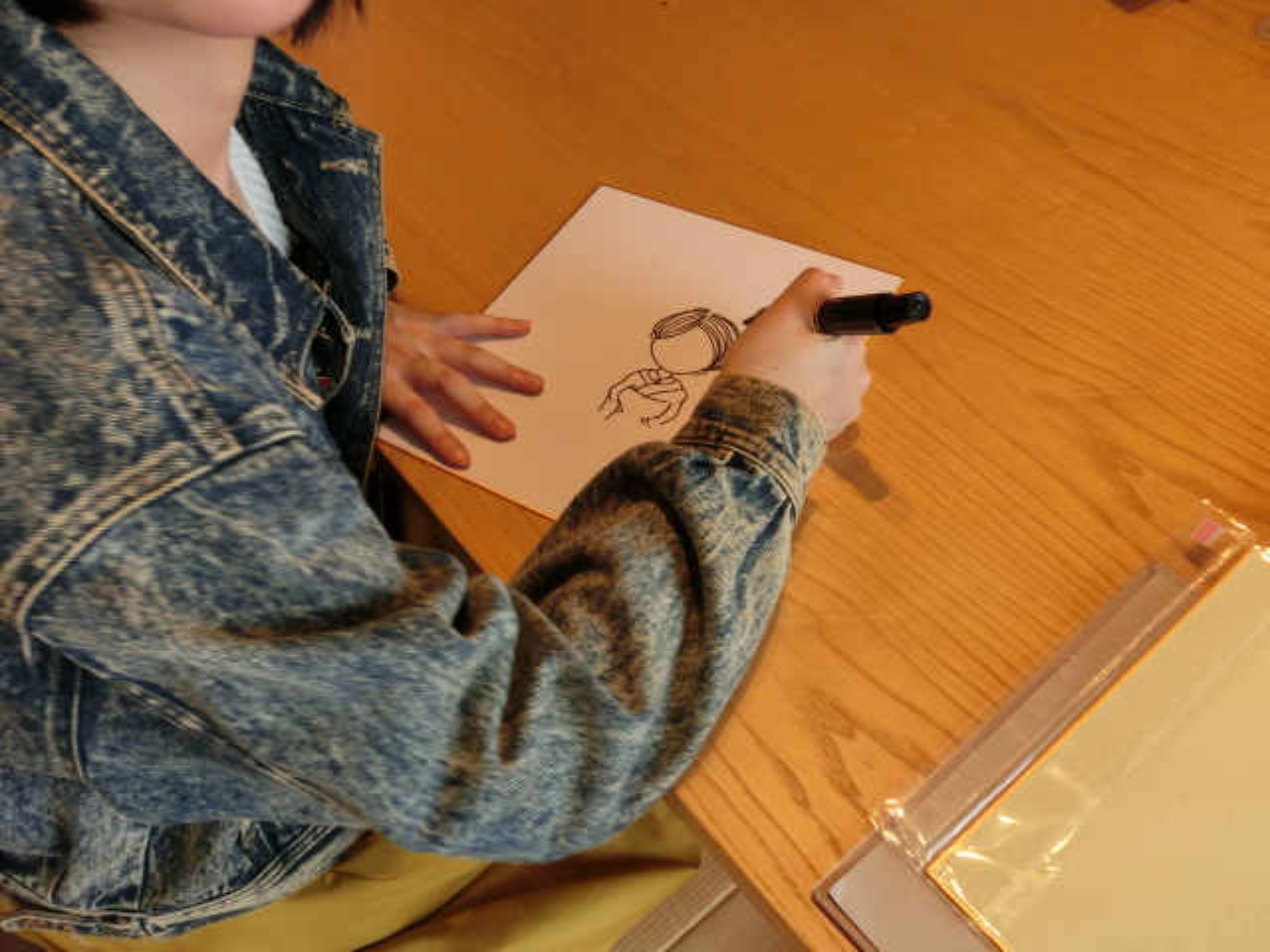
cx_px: 635
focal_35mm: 28
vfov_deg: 49.7
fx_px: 1027
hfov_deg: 63.4
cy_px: 476
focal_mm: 5
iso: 125
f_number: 3
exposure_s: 1/125
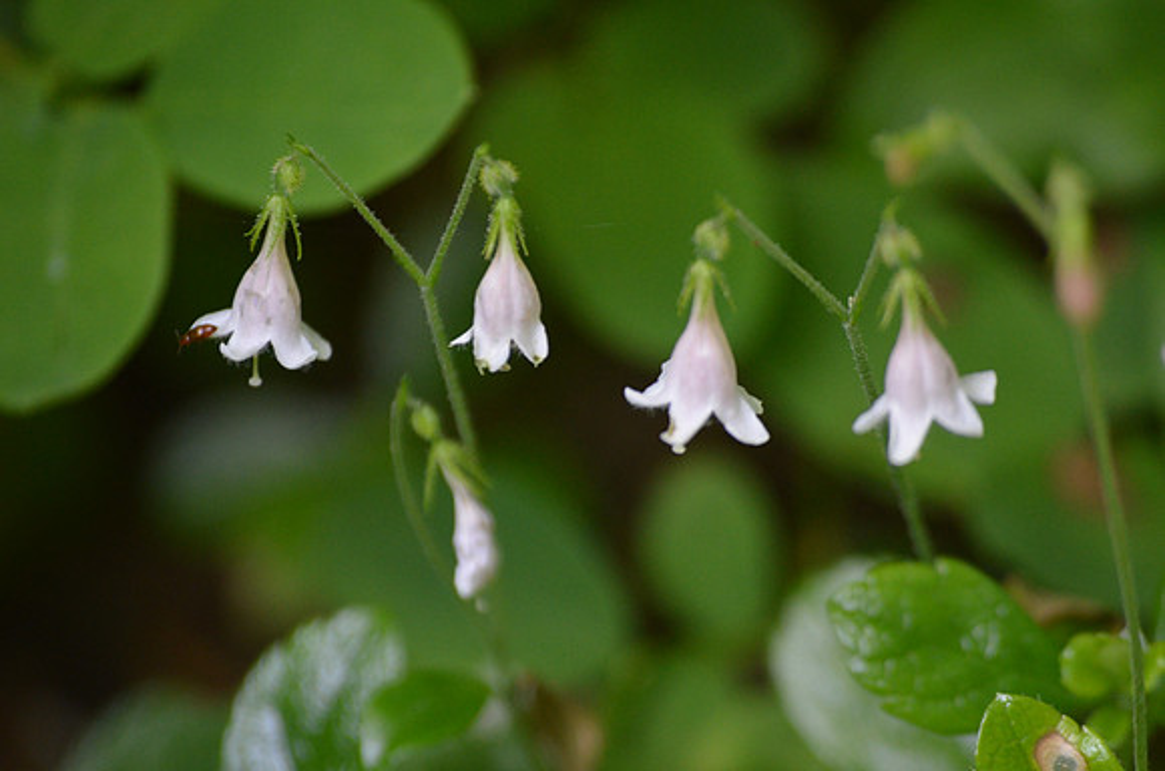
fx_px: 14531
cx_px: 582
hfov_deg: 4.6
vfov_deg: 3.0
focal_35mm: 450
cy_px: 386
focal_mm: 300
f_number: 5.6
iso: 1600
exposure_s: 1/320
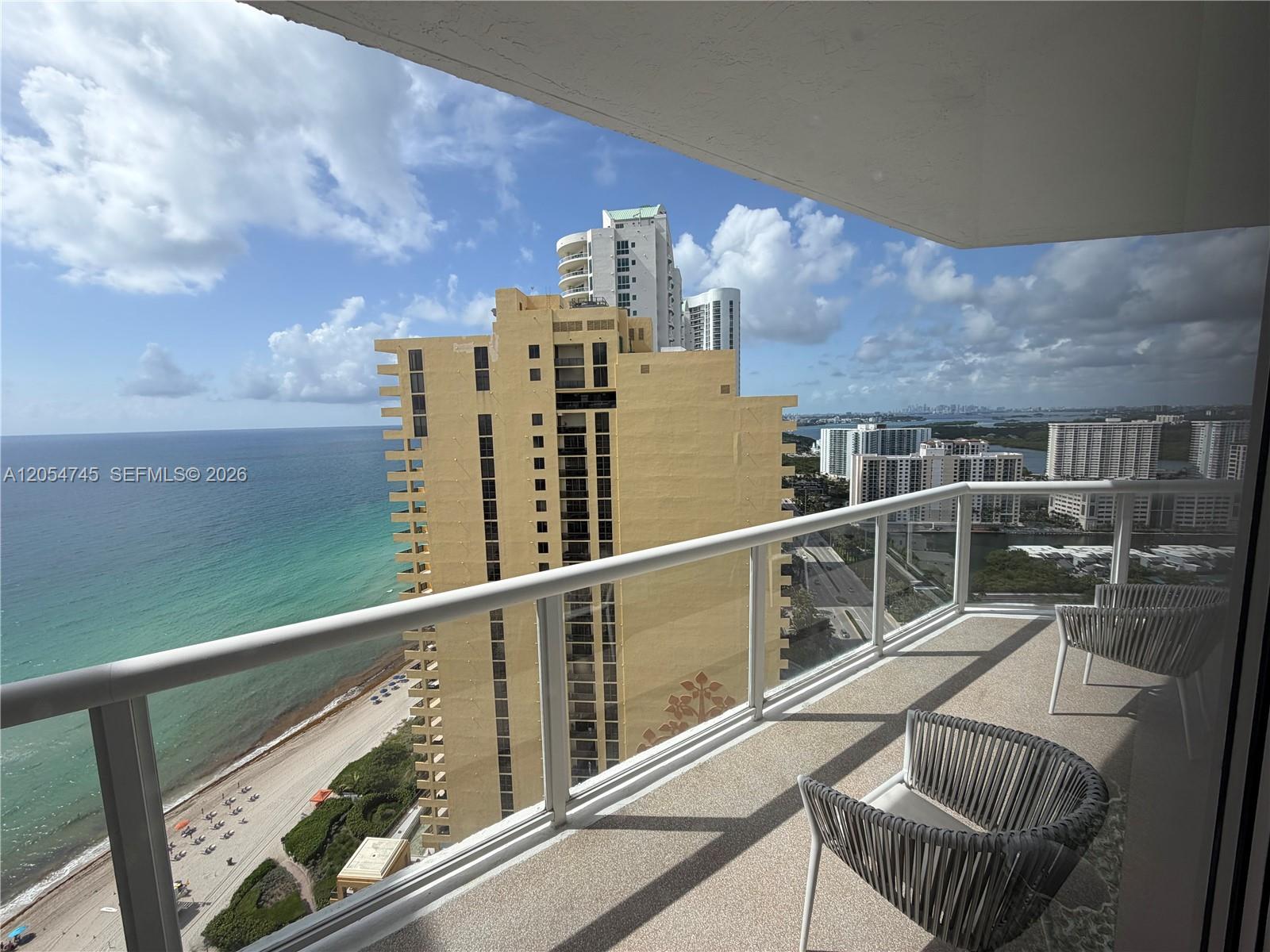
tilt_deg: -6.8
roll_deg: +1.2
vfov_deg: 85.7
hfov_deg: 102.1
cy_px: 476
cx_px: 635
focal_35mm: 14
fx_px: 514
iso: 32
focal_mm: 2.22
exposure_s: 1/770
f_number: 2.2
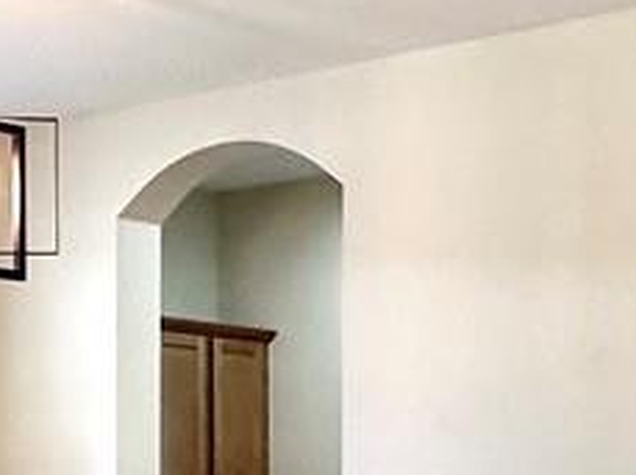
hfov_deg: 19.9
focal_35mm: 98
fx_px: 1798
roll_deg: -0.2
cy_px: 503
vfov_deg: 14.7
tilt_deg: +0.1
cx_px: 164
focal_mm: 2.22
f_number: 2.2
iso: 320
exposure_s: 1/120
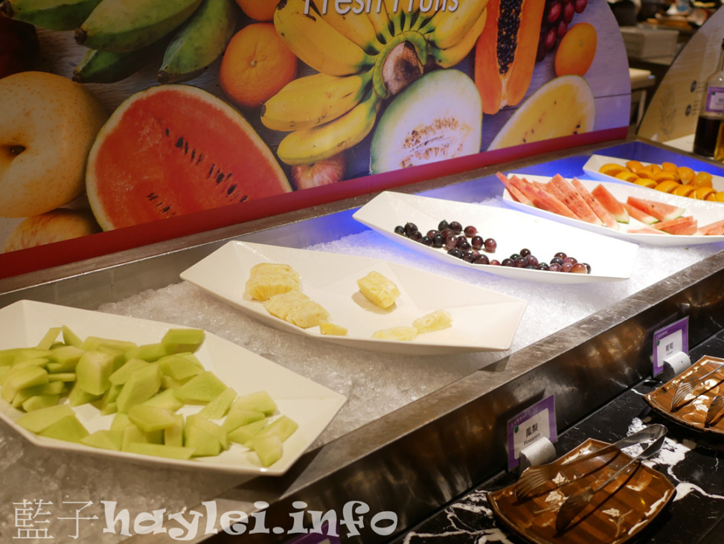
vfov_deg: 38.7
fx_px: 774
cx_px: 386
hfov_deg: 50.1
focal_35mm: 37
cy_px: 251
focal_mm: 15
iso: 250
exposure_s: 1/60
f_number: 1.7
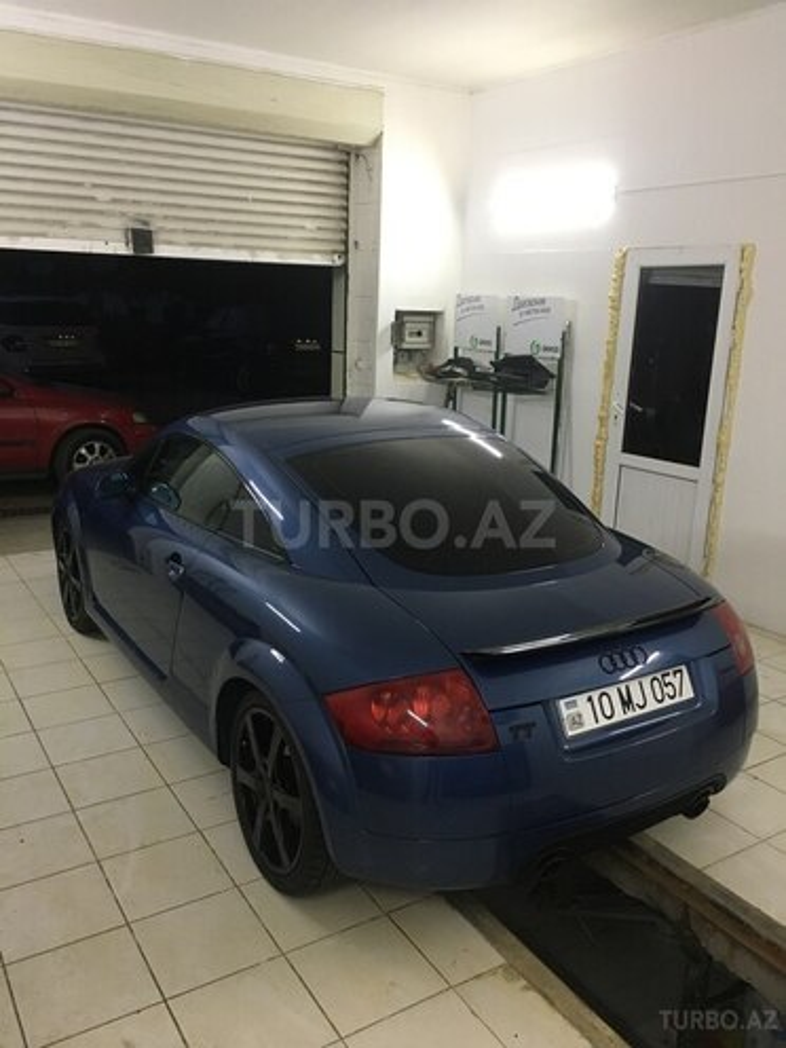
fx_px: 878
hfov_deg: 48.2
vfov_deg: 61.7
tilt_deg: -13.9
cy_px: 524
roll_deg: -2.6
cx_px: 393
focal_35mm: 29
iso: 160
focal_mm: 4.15
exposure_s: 1/33
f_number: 2.2
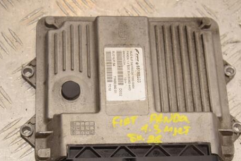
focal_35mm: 95
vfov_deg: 14.4
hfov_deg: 21.5
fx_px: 636
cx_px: 128
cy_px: 106
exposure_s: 1/160
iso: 400
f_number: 6.3
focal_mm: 48
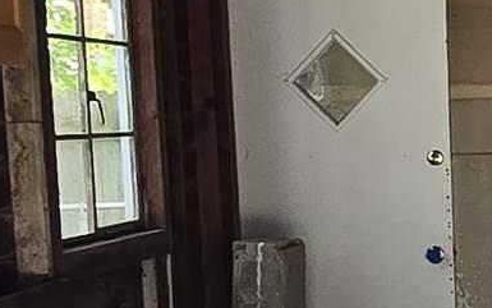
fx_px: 1476
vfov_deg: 11.9
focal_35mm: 110
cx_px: 718
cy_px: 234
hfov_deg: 17.2
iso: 125
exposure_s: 1/100
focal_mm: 2.2
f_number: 2.2
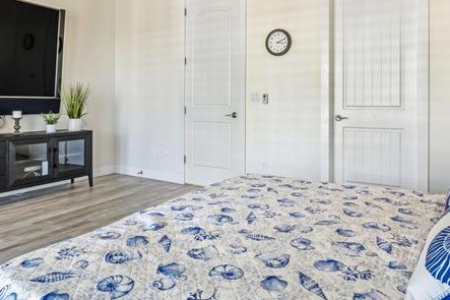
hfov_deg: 67.6
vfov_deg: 47.3
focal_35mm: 27
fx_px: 335
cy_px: 96
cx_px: 248
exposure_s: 1/200
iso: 250
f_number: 9
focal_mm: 11
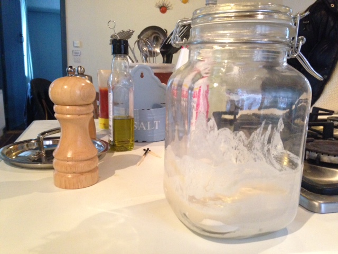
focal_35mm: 33
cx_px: 169
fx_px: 322
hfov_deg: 55.4
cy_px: 127
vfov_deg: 42.9
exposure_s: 1/15
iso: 400
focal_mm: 4.12
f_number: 2.4
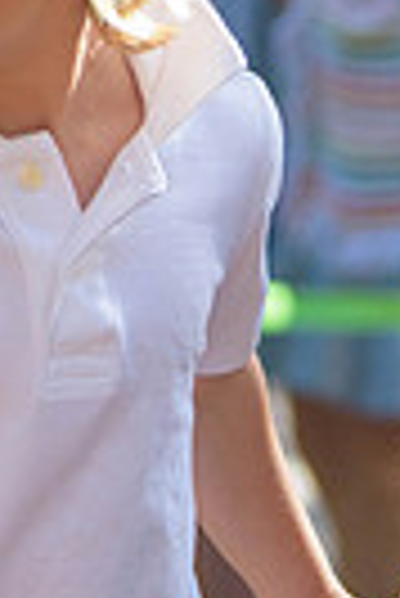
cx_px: 449
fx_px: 13048
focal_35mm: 785
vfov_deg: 2.6
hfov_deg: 1.8
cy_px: 850
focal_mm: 155
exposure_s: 1/1000
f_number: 5
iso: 640
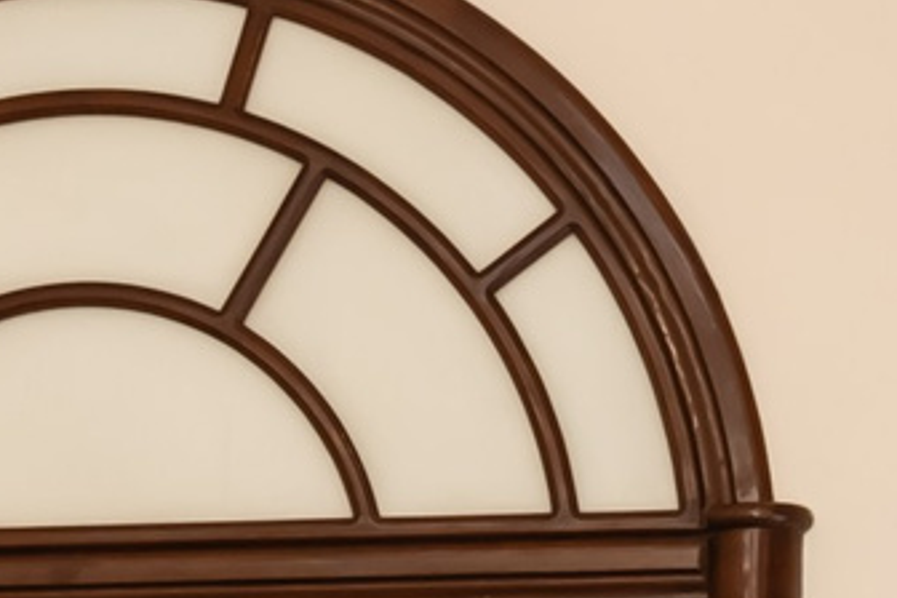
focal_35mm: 183
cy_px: 1248
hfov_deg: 11.1
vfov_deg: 7.2
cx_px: -59
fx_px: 4559
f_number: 3.5
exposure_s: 1/250
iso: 500
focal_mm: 24
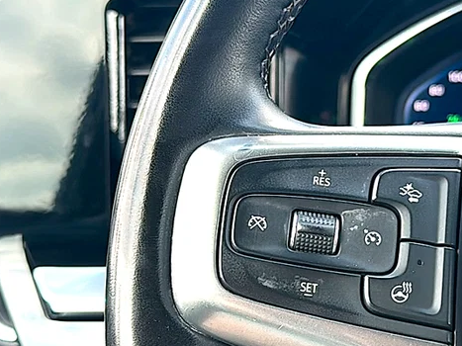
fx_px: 841
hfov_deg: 30.5
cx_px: 316
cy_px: 220
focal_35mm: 63
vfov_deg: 23.2
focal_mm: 6.86
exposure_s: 1/187
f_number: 1.78
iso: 80
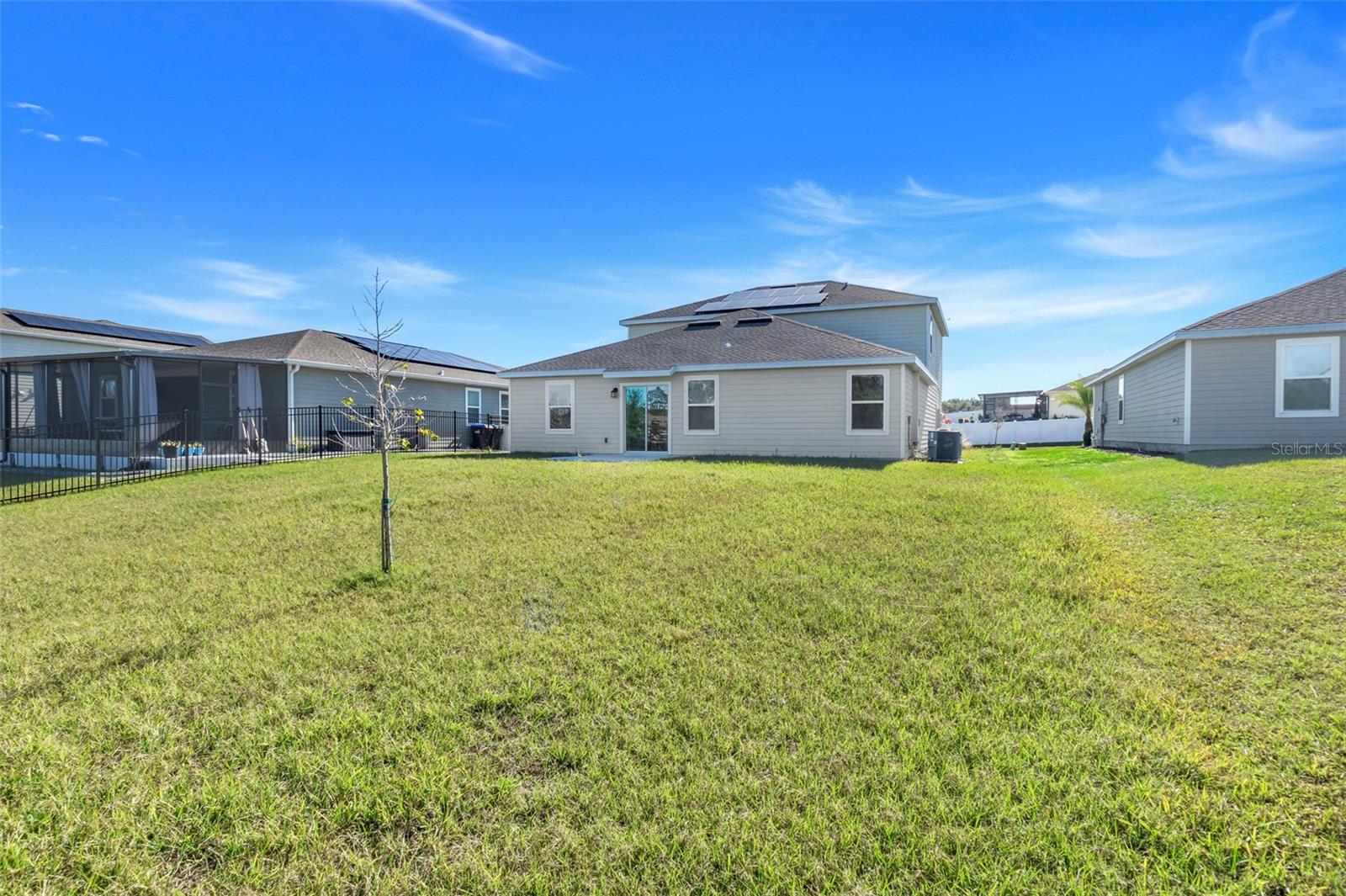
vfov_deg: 64.5
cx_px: 673
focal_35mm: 19
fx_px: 710
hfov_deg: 86.9
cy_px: 448
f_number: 9
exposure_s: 1/640
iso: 250
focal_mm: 13
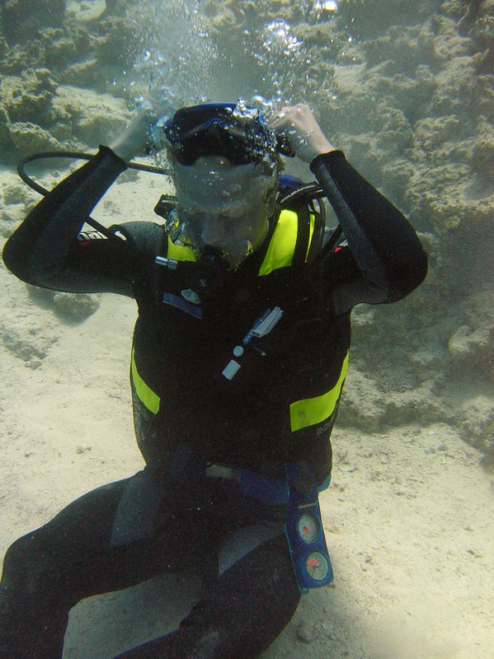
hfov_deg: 41.8
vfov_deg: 54.0
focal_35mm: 34
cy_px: 330
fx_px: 648
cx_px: 247
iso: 50
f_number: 4.9
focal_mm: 5.7
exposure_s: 1/158
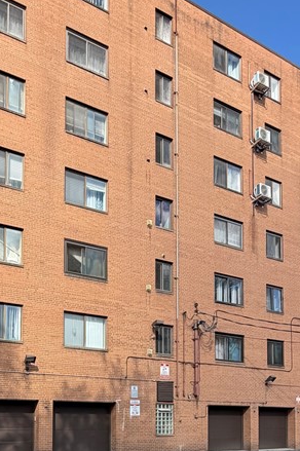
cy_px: 406
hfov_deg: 37.9
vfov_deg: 49.7
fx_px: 426
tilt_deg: +2.8
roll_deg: +0.1
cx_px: 78
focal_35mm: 34
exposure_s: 1/613
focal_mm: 2.22
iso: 40
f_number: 2.2
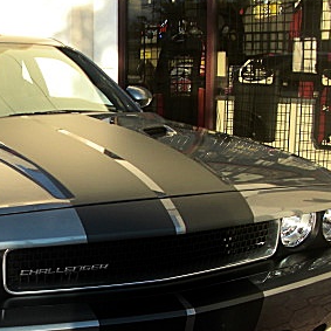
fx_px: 779
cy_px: 247
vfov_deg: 23.8
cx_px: 42
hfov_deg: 23.4
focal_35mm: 72
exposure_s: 1/200
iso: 50
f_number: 2.8
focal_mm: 6.3
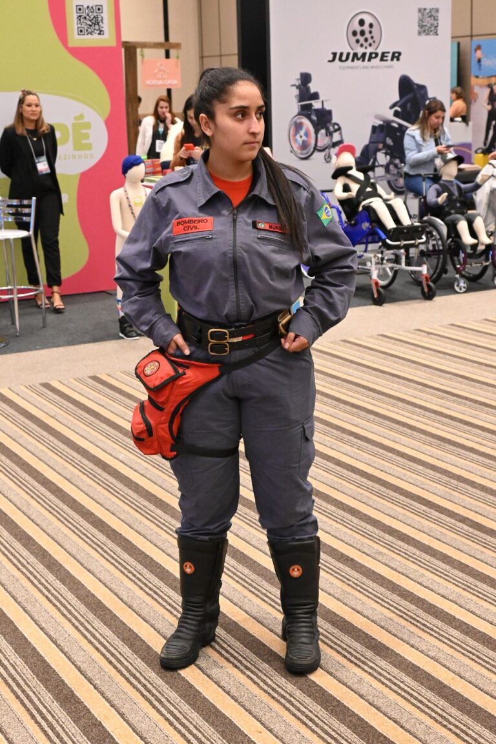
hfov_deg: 23.8
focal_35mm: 57
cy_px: 372
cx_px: 248
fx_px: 1178
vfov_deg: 35.1
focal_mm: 38
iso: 6400
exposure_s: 1/80
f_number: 5.6
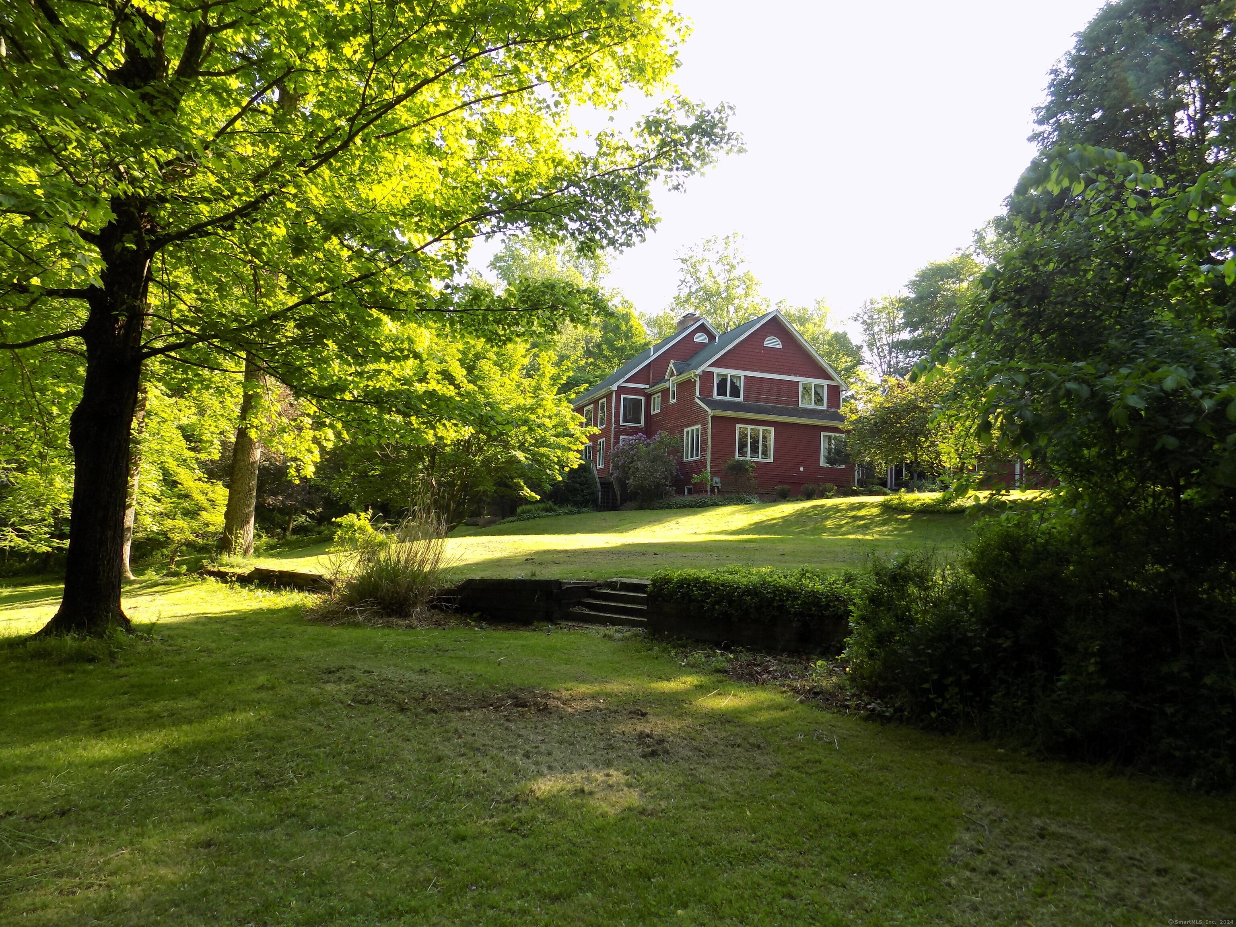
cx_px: 618
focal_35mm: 23
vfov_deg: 58.9
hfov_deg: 73.9
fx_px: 821
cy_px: 464
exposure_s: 1/125
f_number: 3.1
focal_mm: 4
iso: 80
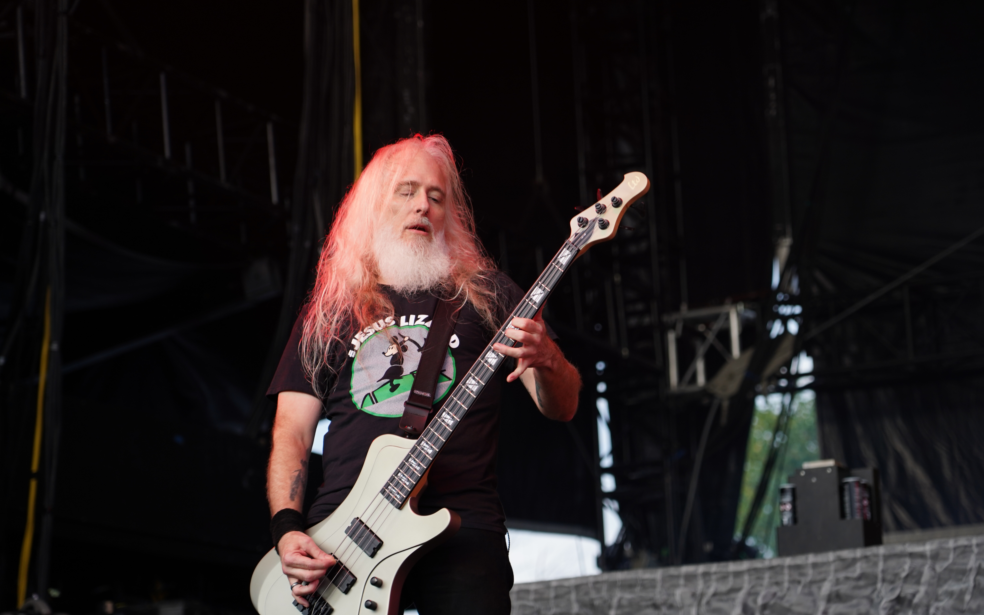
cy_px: 289
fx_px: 2896
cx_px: 496
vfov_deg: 12.1
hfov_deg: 19.3
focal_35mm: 108
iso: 250
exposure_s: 1/125
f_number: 4
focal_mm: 105
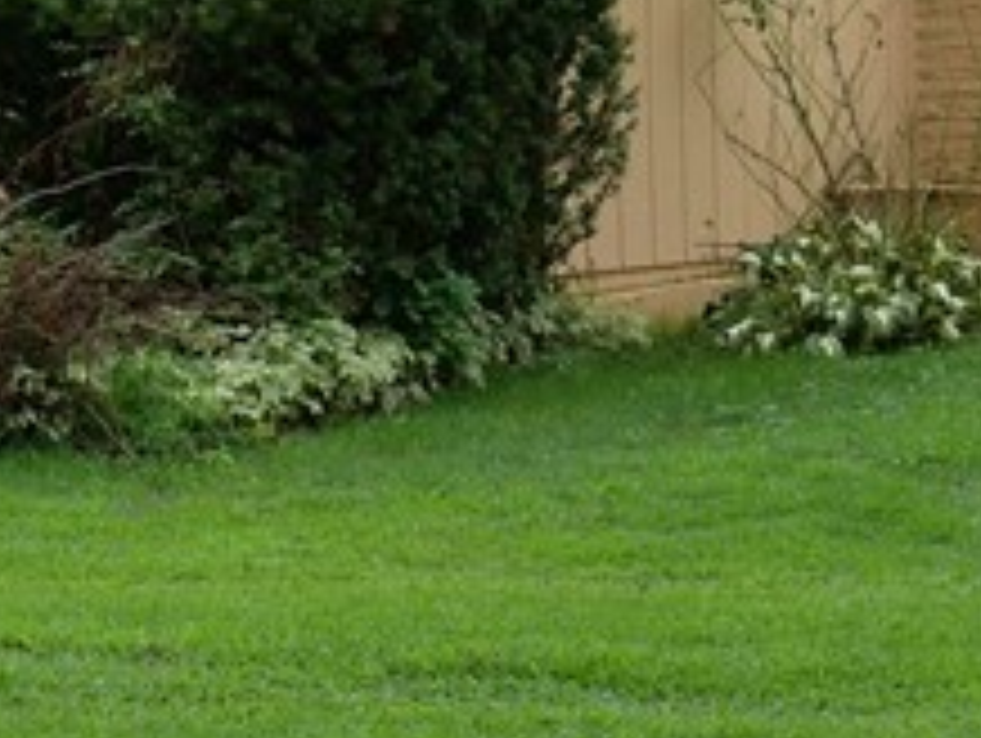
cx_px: 502
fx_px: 4795
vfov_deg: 8.6
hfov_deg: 11.7
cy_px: -387
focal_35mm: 169
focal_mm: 18
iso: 200
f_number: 6.3
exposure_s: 1/320
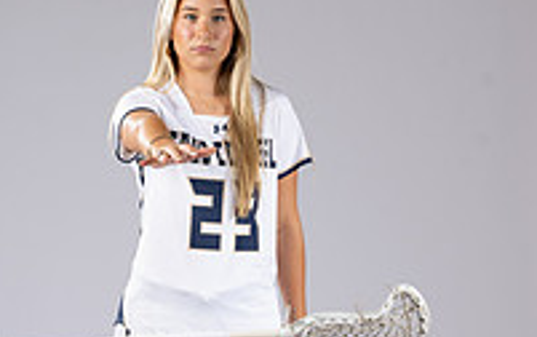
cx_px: 160
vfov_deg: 6.7
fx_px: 2842
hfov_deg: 10.8
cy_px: 374
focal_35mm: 194
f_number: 6.3
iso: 250
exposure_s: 1/200
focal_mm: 85
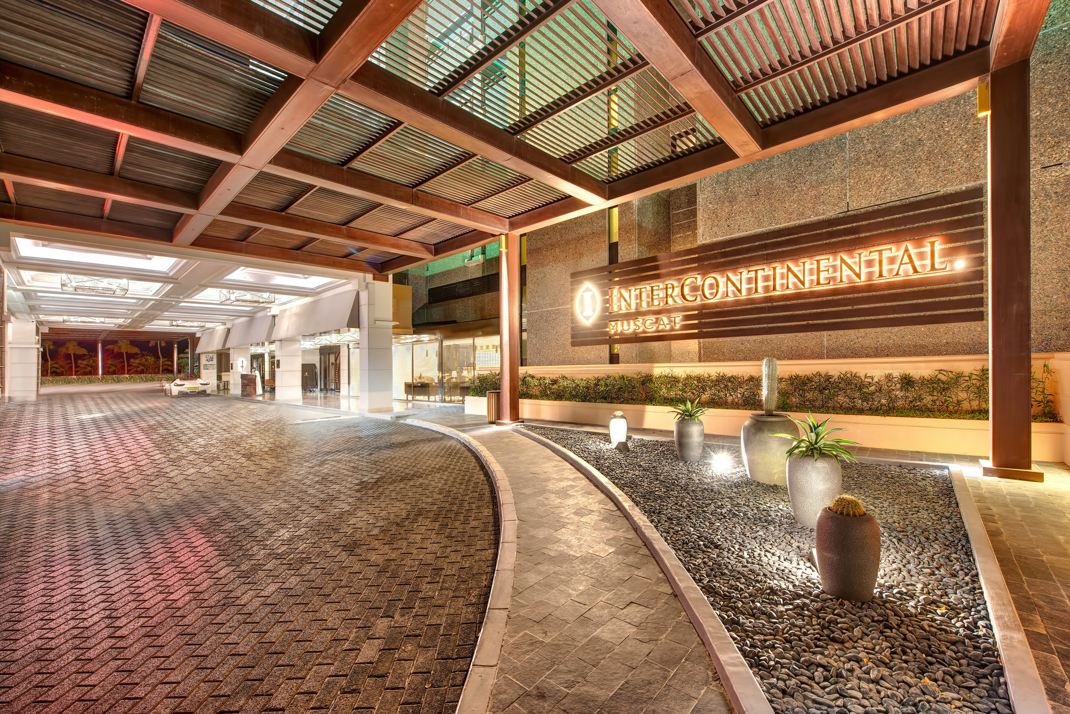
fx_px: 416
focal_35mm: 14
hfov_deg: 104.2
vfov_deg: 81.3
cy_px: 357
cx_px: 535
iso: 400
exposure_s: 2
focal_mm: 14
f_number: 7.1
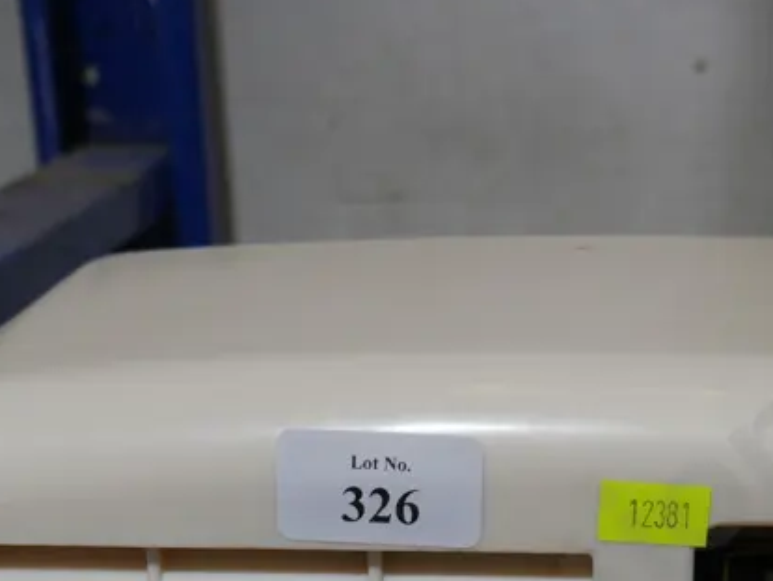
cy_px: 671
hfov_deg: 26.2
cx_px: 481
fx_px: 1654
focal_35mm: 74
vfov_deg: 19.0
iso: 200
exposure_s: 1/125
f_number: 4
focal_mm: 15
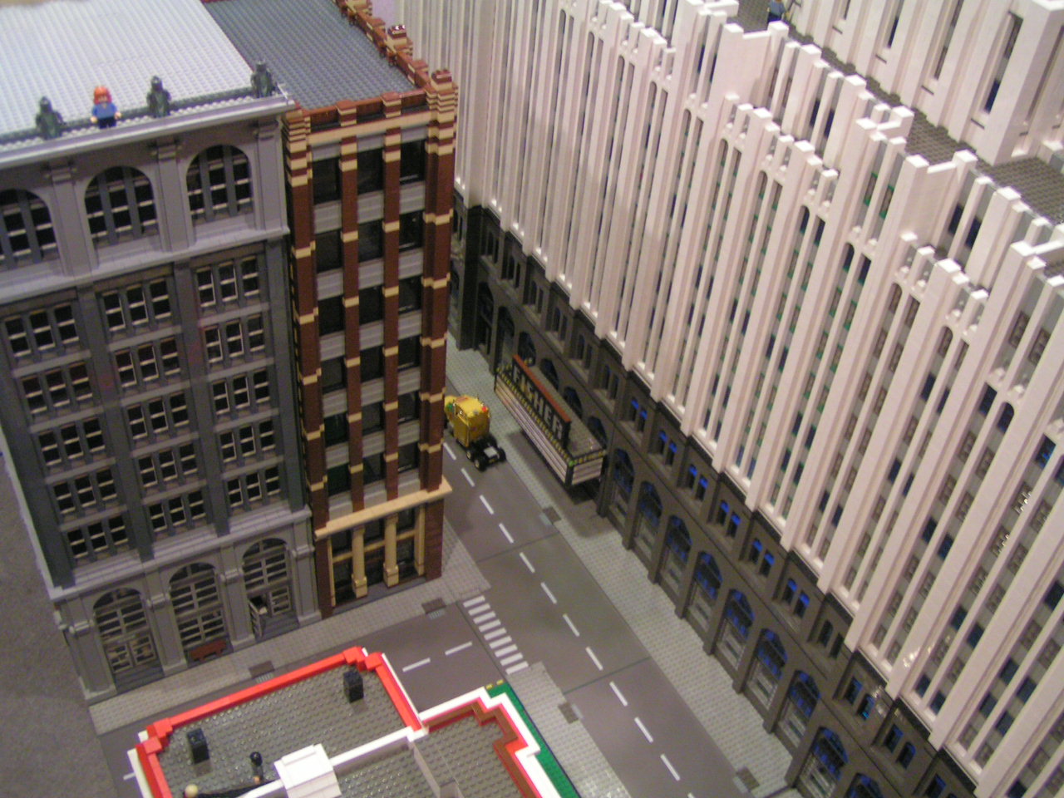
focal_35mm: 38
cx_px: 532
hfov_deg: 49.0
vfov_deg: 37.7
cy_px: 399
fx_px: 1168
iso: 200
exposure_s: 1/6
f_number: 2.8
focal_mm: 5.8
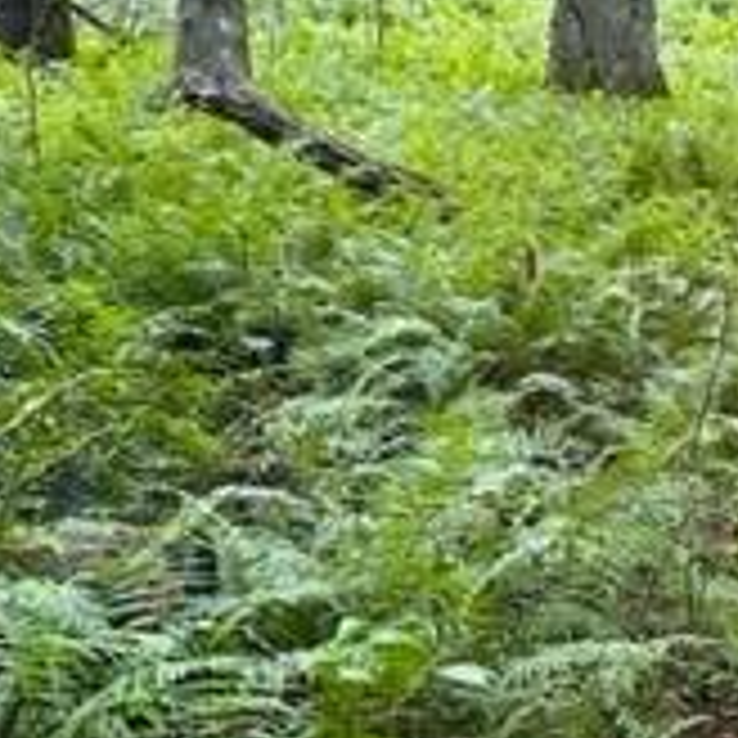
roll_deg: +1.3
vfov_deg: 20.8
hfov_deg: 19.9
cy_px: 234
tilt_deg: +6.8
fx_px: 2002
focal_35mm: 83
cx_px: 832
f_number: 1.78
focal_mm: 6.86
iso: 250
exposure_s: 1/84
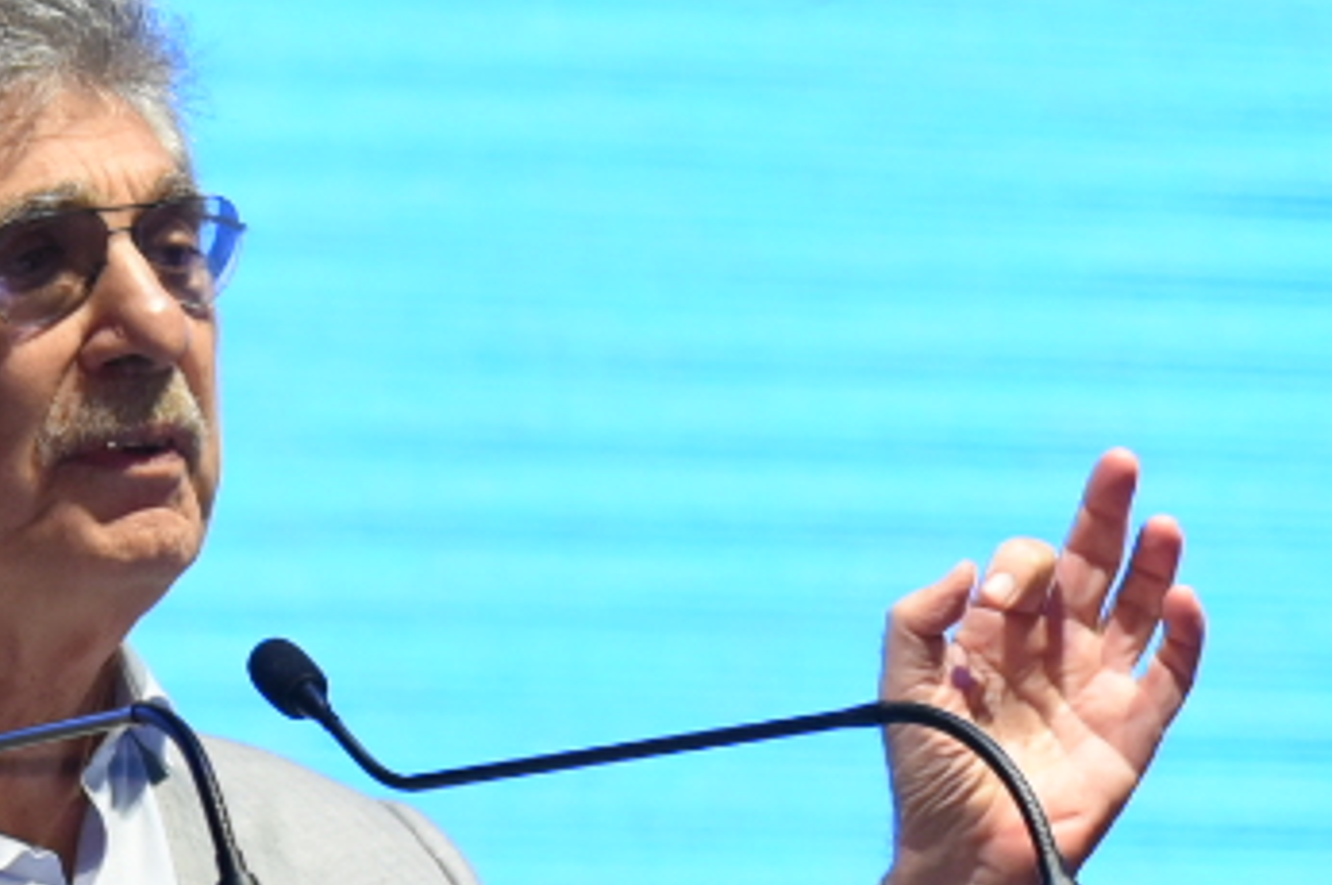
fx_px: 12124
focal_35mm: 328
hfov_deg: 6.1
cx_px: -1555
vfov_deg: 4.2
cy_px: 1058
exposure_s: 1/400
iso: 2500
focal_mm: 70
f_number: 4
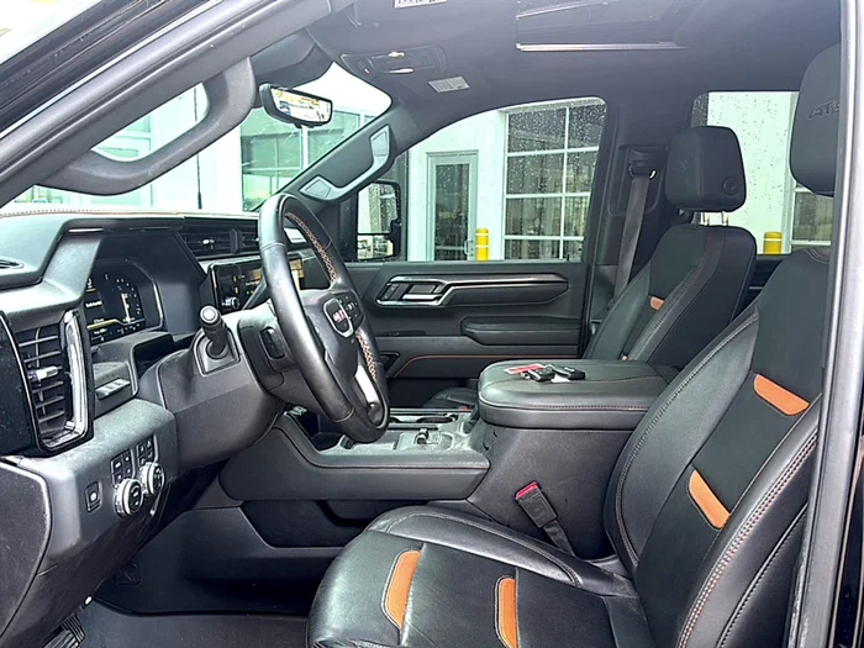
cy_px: 324
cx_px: 432
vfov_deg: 54.9
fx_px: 624
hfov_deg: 69.4
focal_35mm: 25
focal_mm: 6.76
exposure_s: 1/40
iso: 80
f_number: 1.78
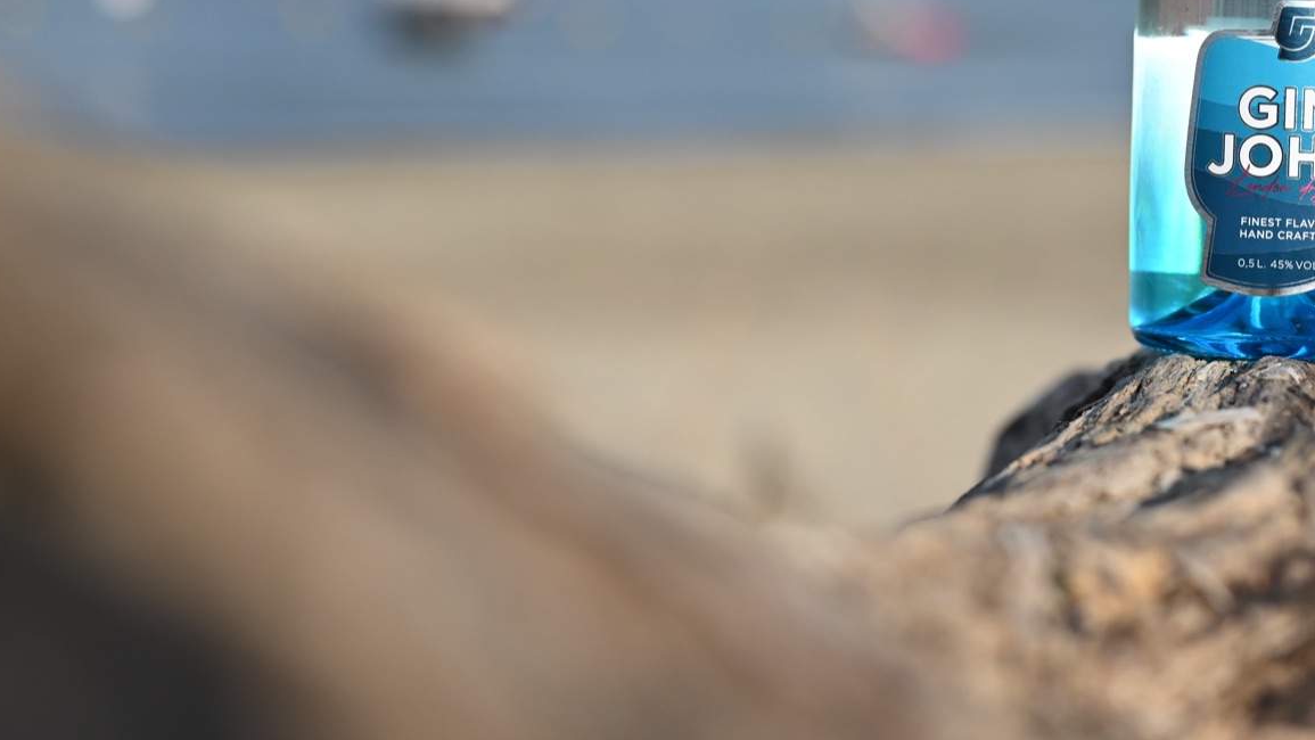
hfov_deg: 24.3
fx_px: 3034
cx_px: 934
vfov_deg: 13.8
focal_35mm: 87
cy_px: 138
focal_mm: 50
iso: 220
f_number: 2.5
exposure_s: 1/8000
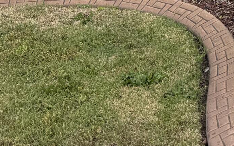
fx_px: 708
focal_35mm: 111
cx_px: 220
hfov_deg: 18.4
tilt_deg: +1.9
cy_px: -226
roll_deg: +0.2
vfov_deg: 10.0
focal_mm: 6.76
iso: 80
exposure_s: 1/2907
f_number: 1.78
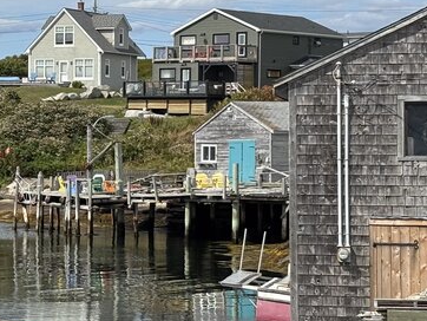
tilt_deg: +0.5
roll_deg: -1.1
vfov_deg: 10.1
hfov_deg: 13.2
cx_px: 0
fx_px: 1814
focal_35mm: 147
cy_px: 105
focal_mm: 5.96
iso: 32
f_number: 1.6
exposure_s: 1/3937
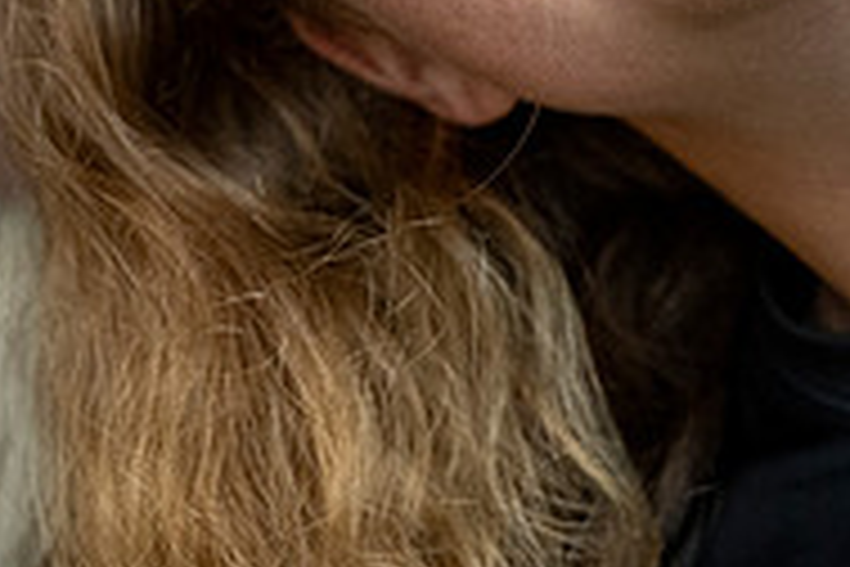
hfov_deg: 17.1
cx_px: 481
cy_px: -272
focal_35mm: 120
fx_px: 2833
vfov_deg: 11.0
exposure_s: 1/4000
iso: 1600
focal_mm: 39
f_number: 4
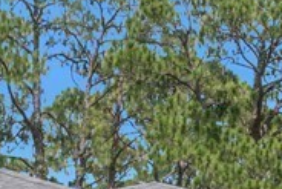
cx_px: 255
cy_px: 413
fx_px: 1388
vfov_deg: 7.4
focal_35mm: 177
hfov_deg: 11.5
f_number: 8
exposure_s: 1/320
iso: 100
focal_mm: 20
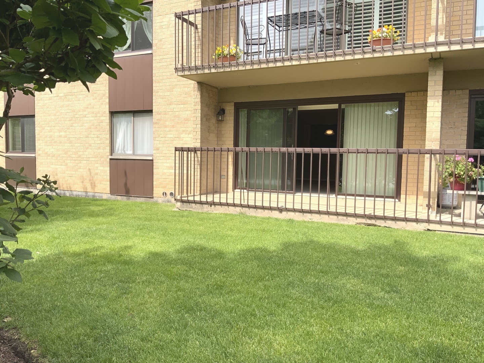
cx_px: 242
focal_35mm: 29
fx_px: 405
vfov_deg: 48.2
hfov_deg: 61.7
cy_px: 182
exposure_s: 1/804
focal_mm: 3
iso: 16
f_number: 1.8
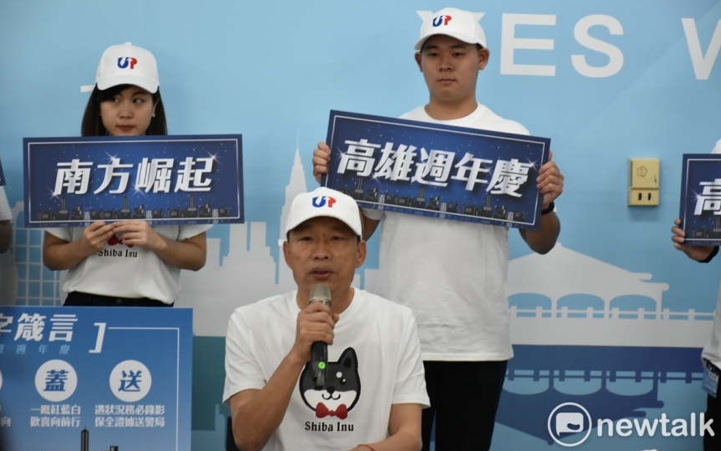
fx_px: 2565
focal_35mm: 131
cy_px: 211
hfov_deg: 16.0
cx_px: 360
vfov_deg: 10.0
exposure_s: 1/125
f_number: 5.3
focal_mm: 85
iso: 1600
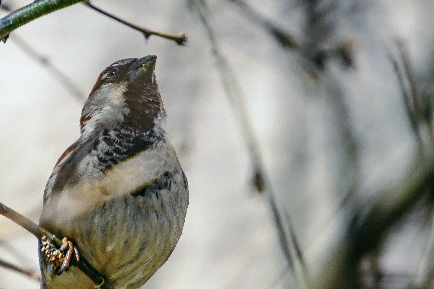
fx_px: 6895
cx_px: 63
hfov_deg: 3.6
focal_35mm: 572
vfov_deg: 2.4
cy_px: 212
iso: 100
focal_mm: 210
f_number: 6.3
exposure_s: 1/350
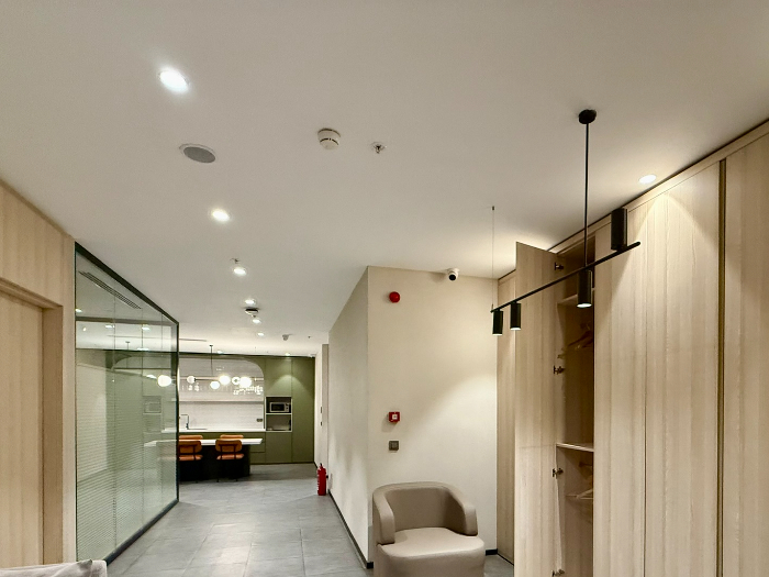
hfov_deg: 81.5
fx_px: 444
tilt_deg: +0.1
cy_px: 411
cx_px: 426
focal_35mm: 20
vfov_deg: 63.2
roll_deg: -0.6
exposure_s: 1/100
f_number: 2.2
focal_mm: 2.22
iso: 500
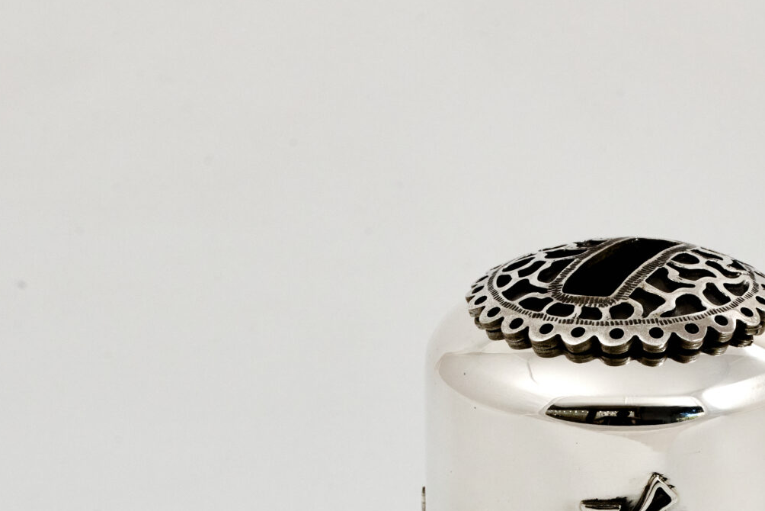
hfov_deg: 8.1
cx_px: 549
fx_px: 5420
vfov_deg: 5.4
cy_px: 562
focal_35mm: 255
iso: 1000
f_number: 16
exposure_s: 1/250
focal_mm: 100
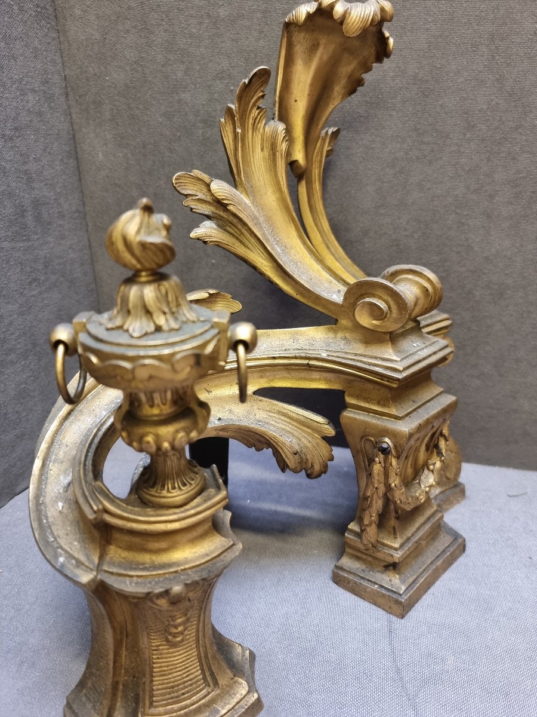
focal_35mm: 24
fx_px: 496
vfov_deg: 71.6
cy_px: 358
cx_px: 268
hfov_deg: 56.8
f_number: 1.8
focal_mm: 6.7
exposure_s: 1/40
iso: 500
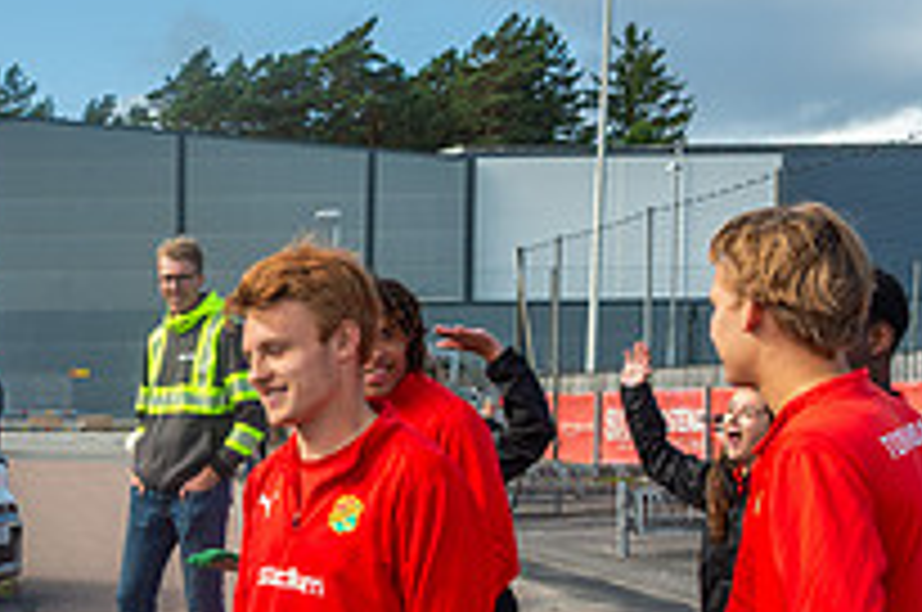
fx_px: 1739
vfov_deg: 19.5
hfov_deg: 27.2
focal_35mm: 68
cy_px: 567
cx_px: -94
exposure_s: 1/320
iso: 100
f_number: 4
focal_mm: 24
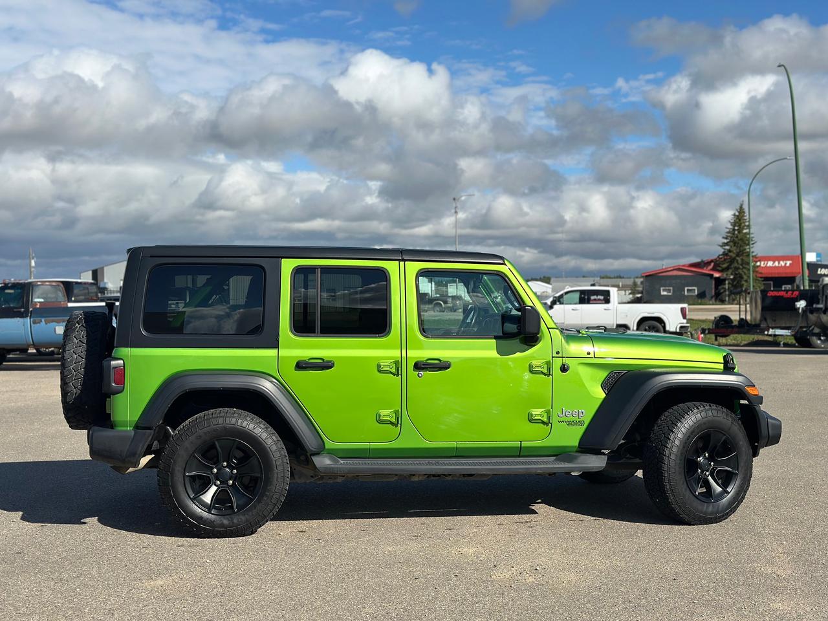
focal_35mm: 48
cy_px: 310
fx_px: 1148
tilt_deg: -1.4
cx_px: 414
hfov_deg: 39.7
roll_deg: +0.4
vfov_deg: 30.3
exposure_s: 1/9804
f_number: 1.78
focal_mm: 6.86
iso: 100
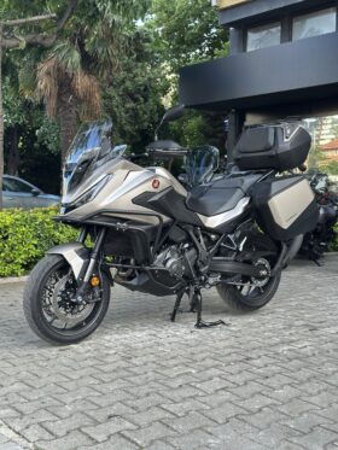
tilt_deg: -2.2
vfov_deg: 39.6
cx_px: 169
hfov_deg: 30.3
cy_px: 225
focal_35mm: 48
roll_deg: +0.2
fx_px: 625
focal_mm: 6.86
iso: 80
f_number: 1.78
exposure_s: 1/219
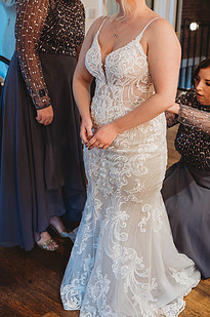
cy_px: 128
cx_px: 139
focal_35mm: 51
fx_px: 448
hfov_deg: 26.3
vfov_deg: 38.8
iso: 2200
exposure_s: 1/160
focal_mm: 35
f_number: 2.8
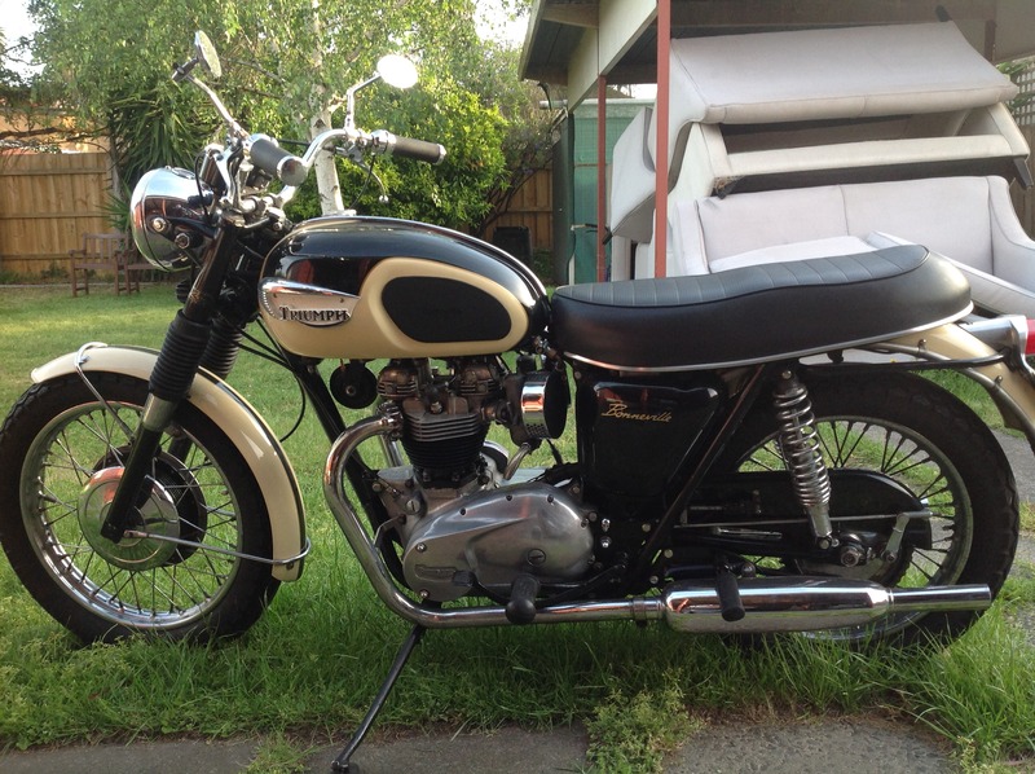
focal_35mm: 35
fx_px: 1045
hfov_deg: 52.7
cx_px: 518
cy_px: 387
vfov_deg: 40.6
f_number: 2.4
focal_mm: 4.28
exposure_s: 1/120
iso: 80
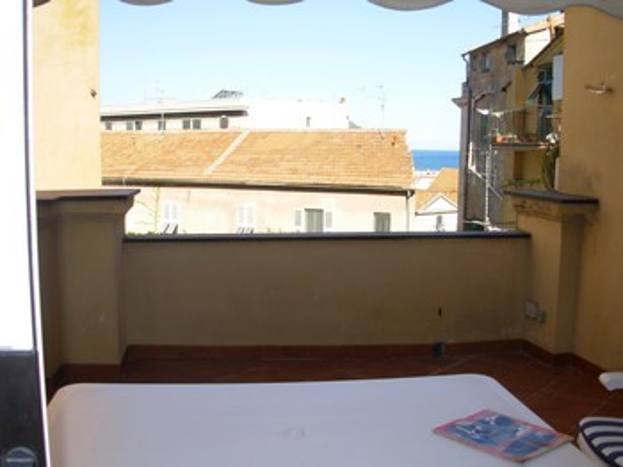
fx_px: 683
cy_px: 234
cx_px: 312
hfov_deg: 49.0
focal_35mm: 38
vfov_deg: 37.7
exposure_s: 1/645
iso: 50
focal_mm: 6.3
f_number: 2.9
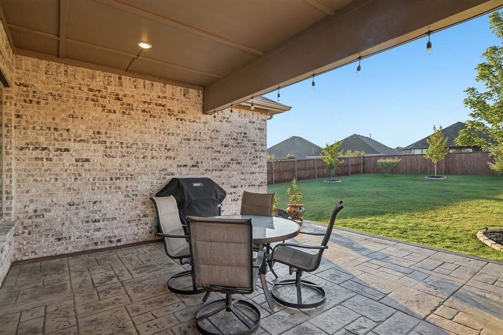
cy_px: 168
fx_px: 258
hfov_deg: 88.5
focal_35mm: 18
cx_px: 252
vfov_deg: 65.9
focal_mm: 18.5
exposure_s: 1/160
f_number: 8
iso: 400
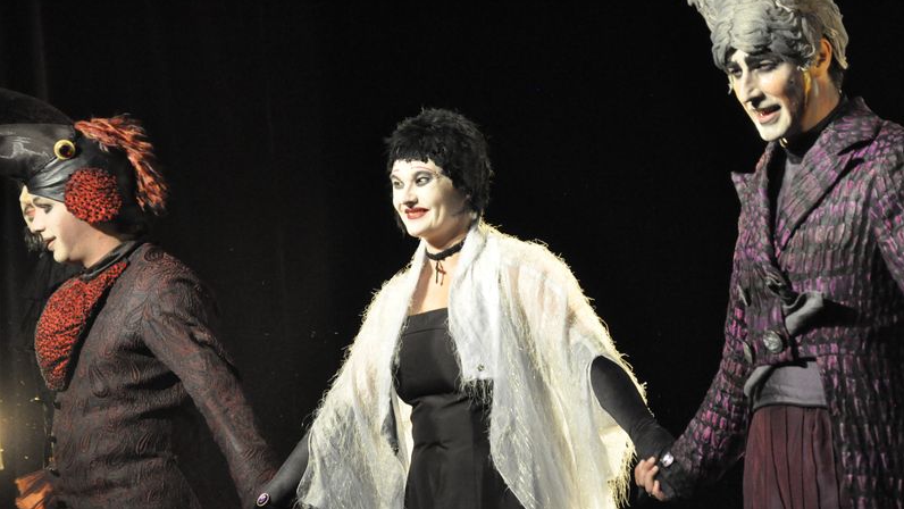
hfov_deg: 13.0
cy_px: 290
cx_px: 453
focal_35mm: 166
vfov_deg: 7.3
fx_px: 3968
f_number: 5.6
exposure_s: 1/60
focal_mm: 105
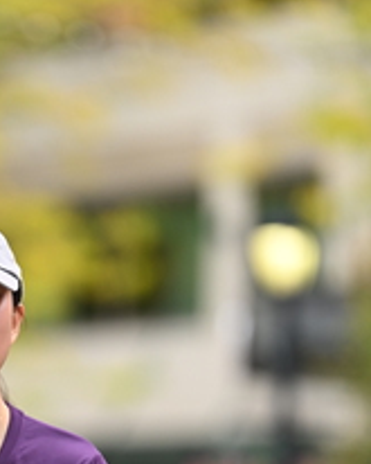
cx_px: -39
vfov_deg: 4.0
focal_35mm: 488
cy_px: 473
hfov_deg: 3.2
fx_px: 6693
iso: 640
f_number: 2.8
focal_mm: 195
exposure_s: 1/1600
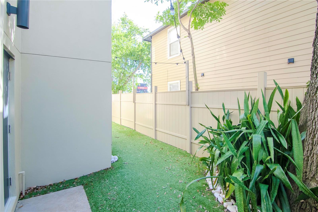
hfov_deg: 95.0
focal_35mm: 16
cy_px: 106
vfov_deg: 72.0
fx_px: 146
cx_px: 159
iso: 800
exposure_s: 1/60
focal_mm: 11
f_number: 10
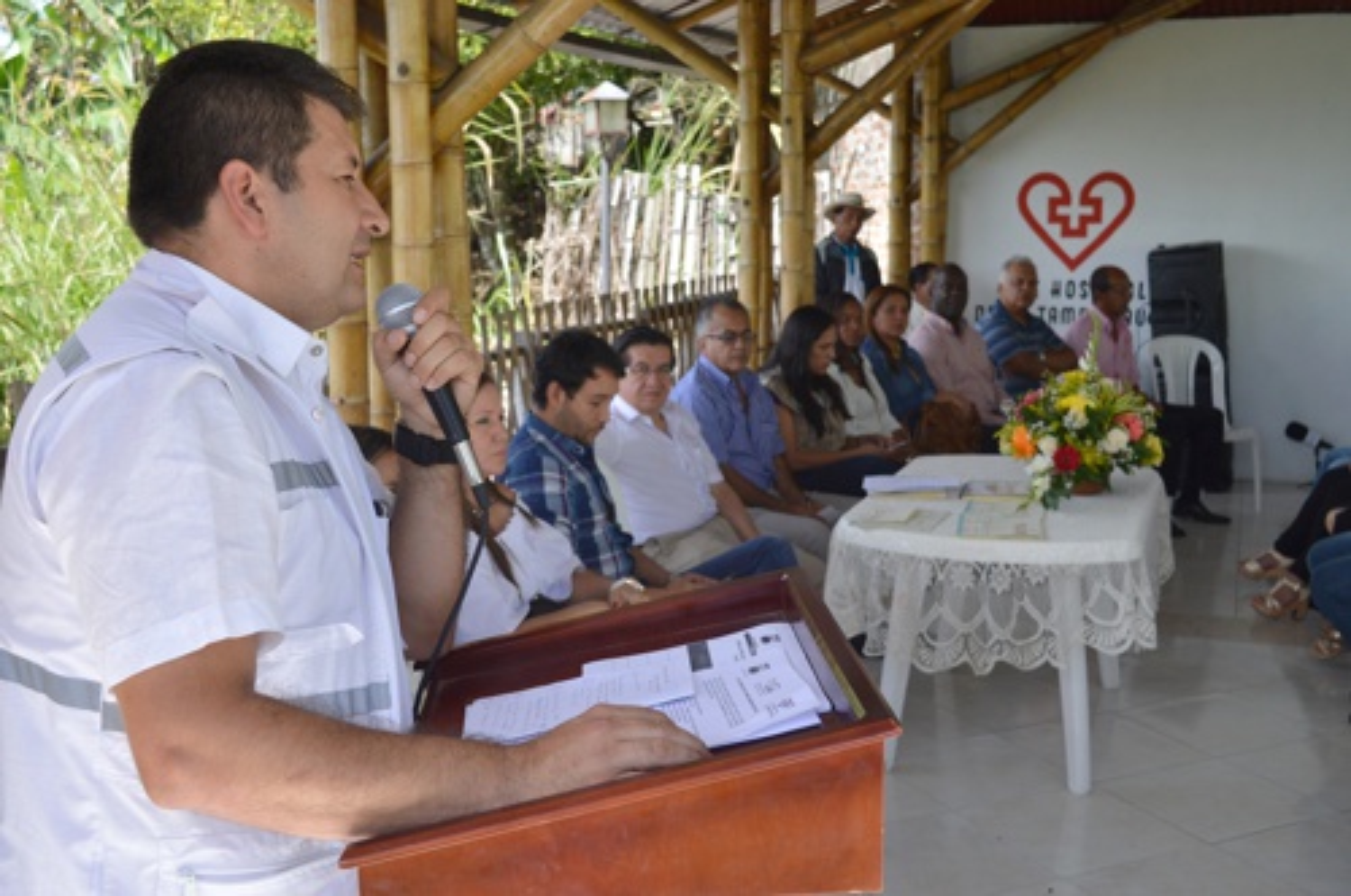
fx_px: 1574
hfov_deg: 46.5
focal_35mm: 42
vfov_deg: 31.8
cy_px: 448
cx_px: 676
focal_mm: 28
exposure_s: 1/160
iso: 100
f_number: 6.3
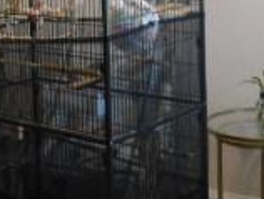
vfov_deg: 15.5
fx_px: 710
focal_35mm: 93
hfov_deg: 21.0
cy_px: -17
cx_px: 84
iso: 450
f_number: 3
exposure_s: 1/30
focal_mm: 4
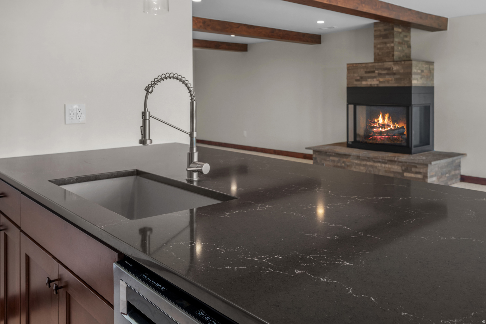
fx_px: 405
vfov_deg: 43.6
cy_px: 162
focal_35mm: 30
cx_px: 243
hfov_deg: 61.9
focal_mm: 30
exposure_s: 1/1.67
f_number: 8
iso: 500
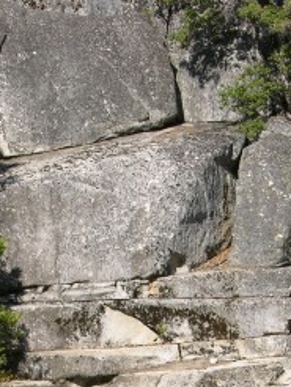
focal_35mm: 206
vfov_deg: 9.4
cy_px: 518
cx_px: 154
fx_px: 2305
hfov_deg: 7.2
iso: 50
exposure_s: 1/193
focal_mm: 16.8
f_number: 5.2
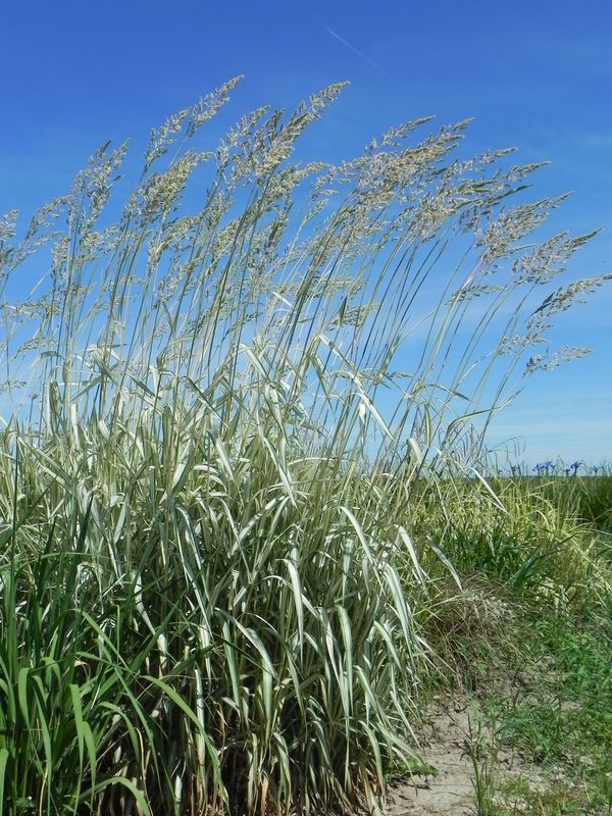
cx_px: 306
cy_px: 408
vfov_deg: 45.8
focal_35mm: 41
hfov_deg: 35.1
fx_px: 966
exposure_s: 1/500
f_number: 8
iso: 160
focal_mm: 7.3
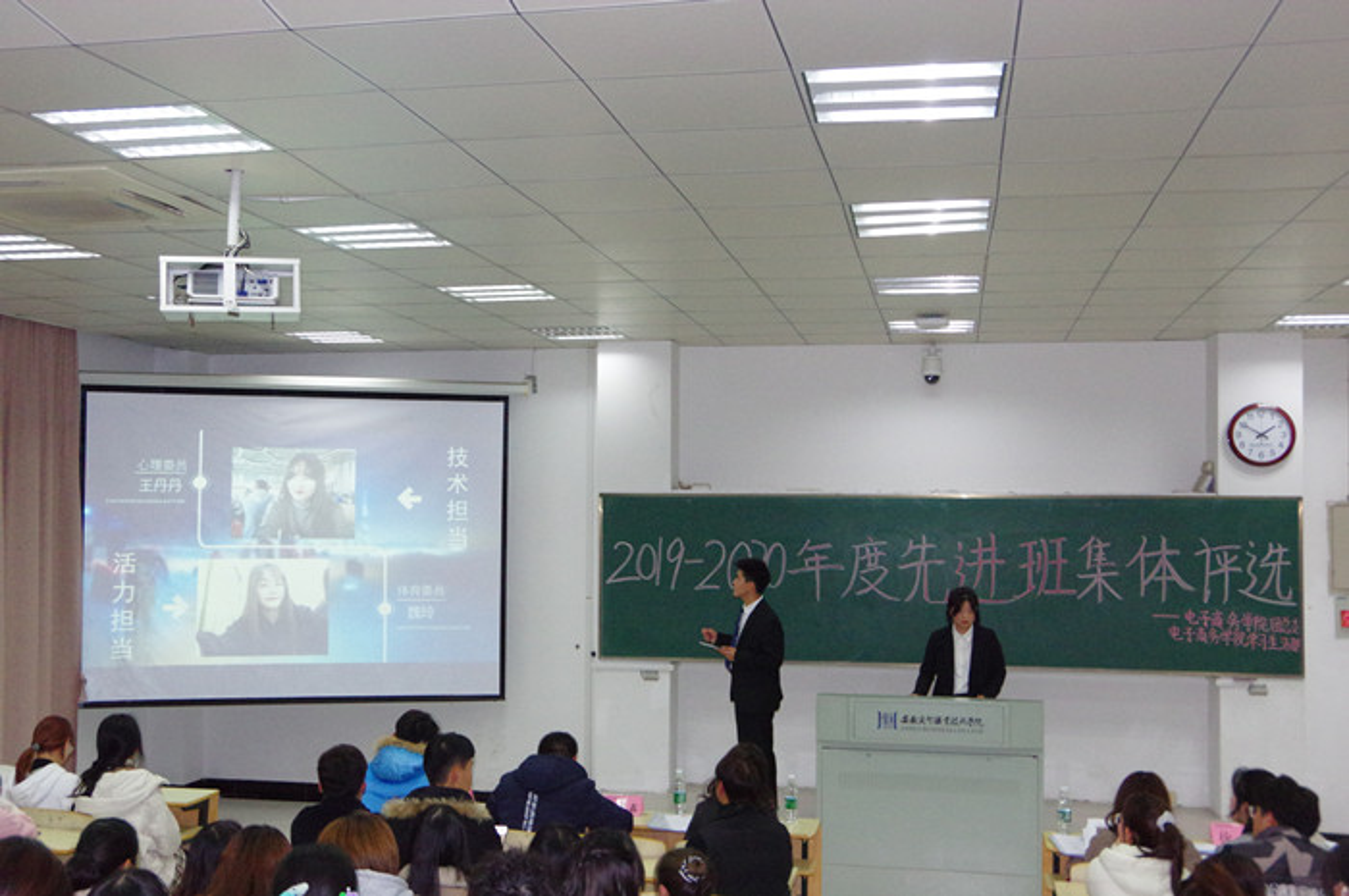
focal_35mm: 36
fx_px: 1347
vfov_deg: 36.8
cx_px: 674
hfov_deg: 53.2
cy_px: 448
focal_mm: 24
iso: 3200
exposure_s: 1/180
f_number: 5.6
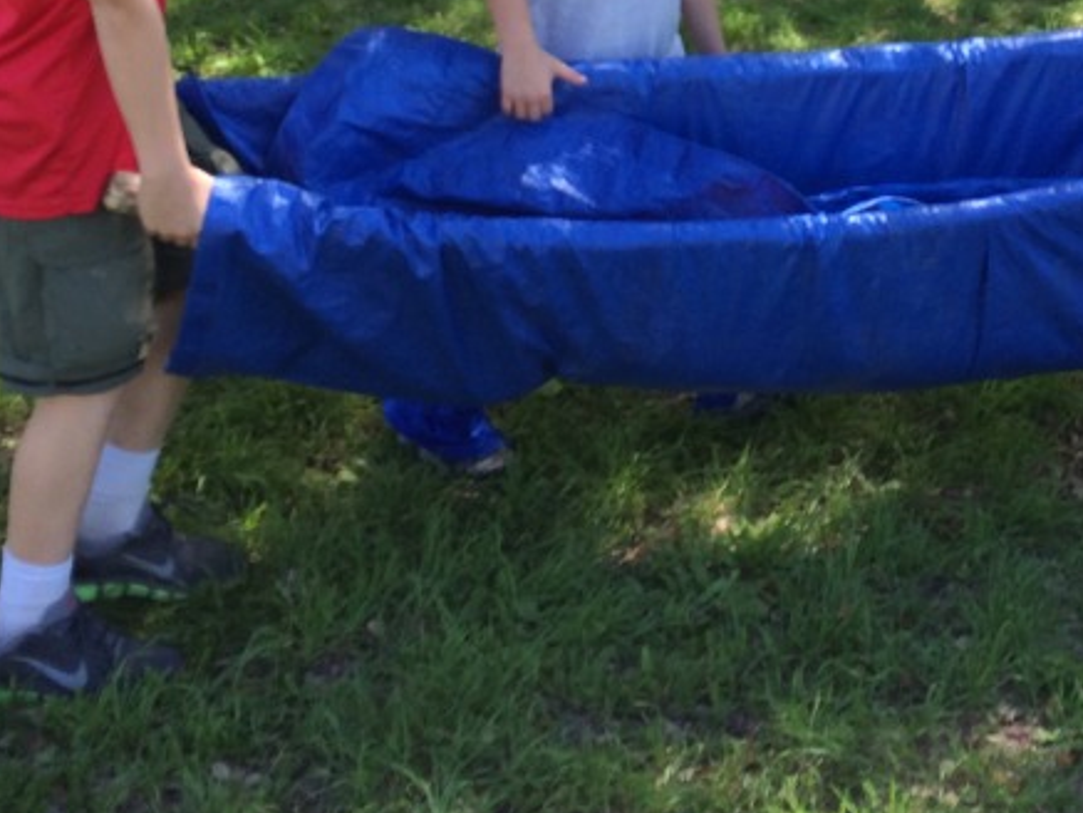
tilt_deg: -12.2
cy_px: -107
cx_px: 860
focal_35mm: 68
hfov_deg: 28.0
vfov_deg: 20.5
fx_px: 2128
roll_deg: -2.5
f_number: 2.2
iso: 32
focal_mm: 4.15
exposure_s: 1/299
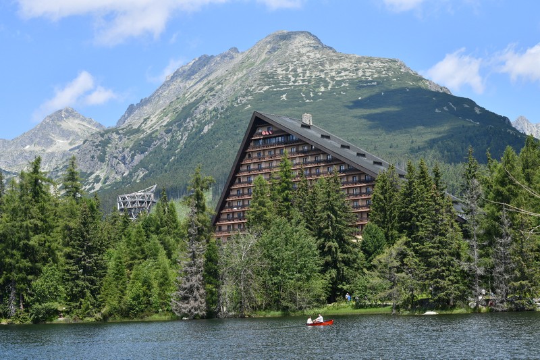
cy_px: 180
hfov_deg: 28.8
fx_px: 1050
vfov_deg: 19.4
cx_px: 270
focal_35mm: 70
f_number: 10
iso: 200
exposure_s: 1/320
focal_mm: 70
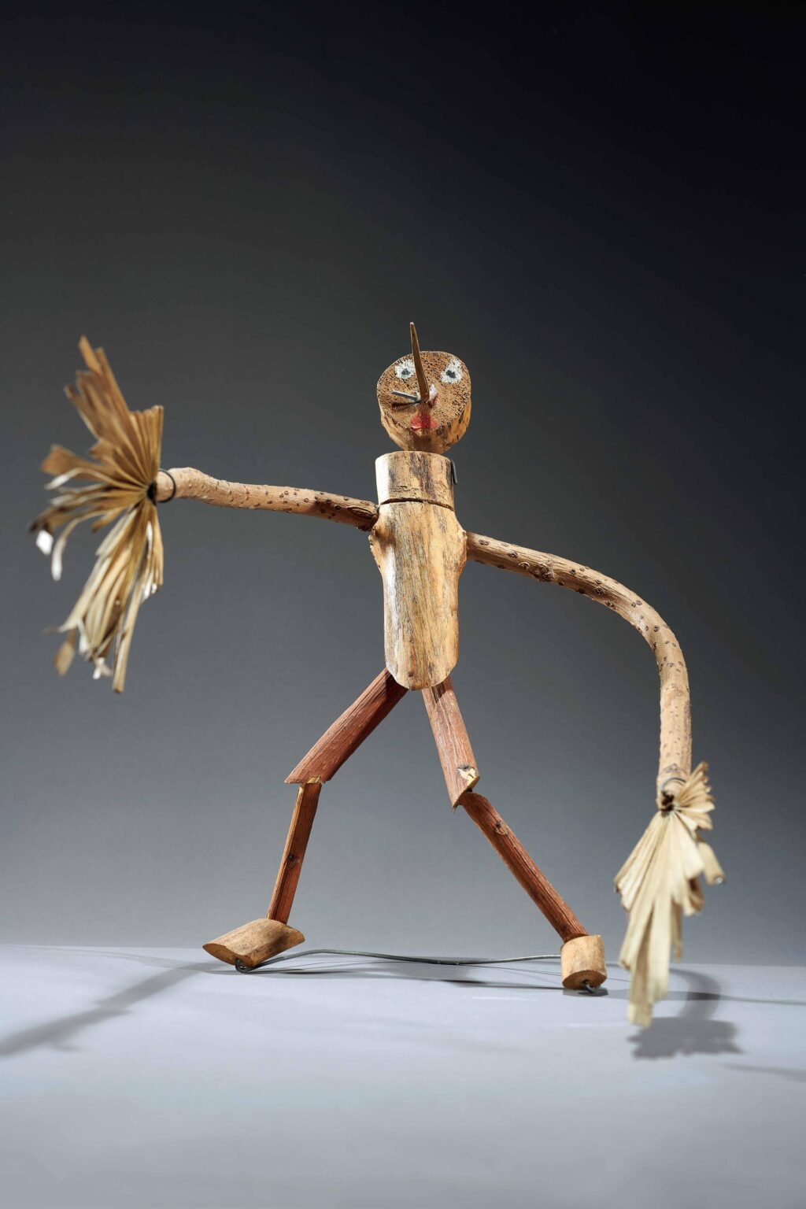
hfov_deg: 22.6
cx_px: 403
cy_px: 604
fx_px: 2015
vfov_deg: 33.4
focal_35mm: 60
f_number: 8
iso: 40
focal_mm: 60
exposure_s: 1/125
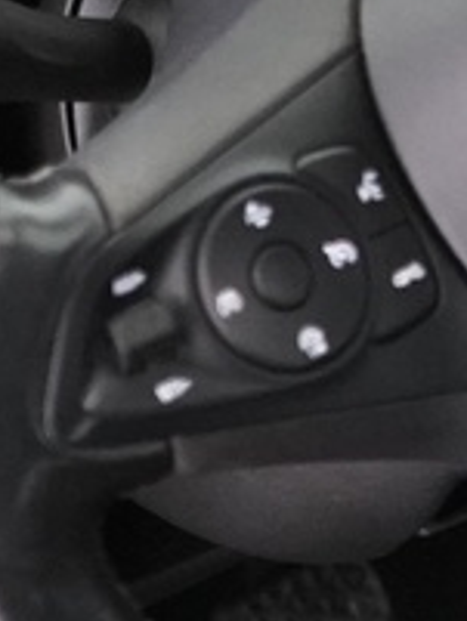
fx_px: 3899
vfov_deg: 9.1
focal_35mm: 217
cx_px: 1302
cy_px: 148
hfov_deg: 6.4
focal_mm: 28
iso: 5000
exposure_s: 1/40
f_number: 3.5
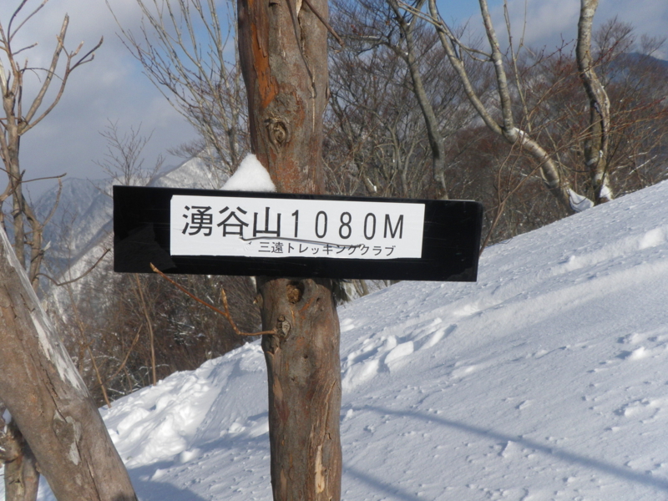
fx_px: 675
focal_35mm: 35
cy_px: 250
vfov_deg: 40.7
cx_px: 334
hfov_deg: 52.6
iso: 64
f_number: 6.3
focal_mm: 6.2
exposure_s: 1/500
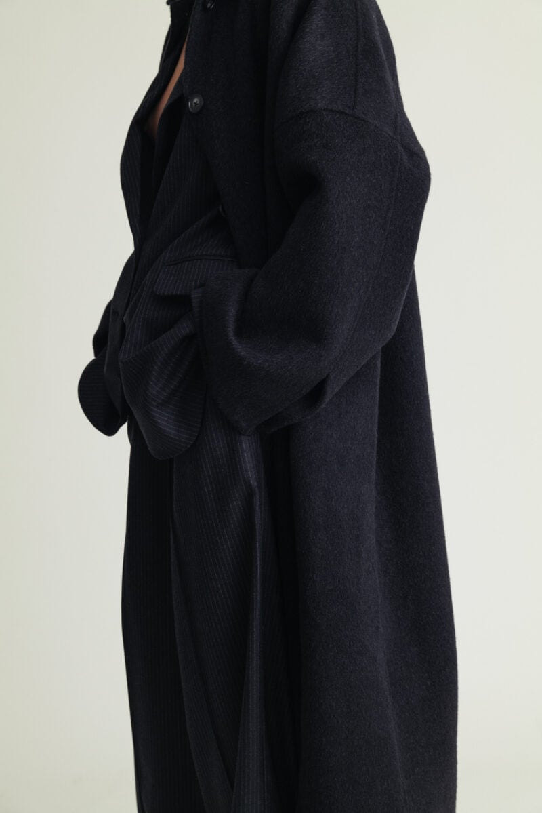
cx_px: 271
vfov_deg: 30.1
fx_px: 1512
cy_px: 406
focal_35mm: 67
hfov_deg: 20.3
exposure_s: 1/250
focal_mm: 67
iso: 200
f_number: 8
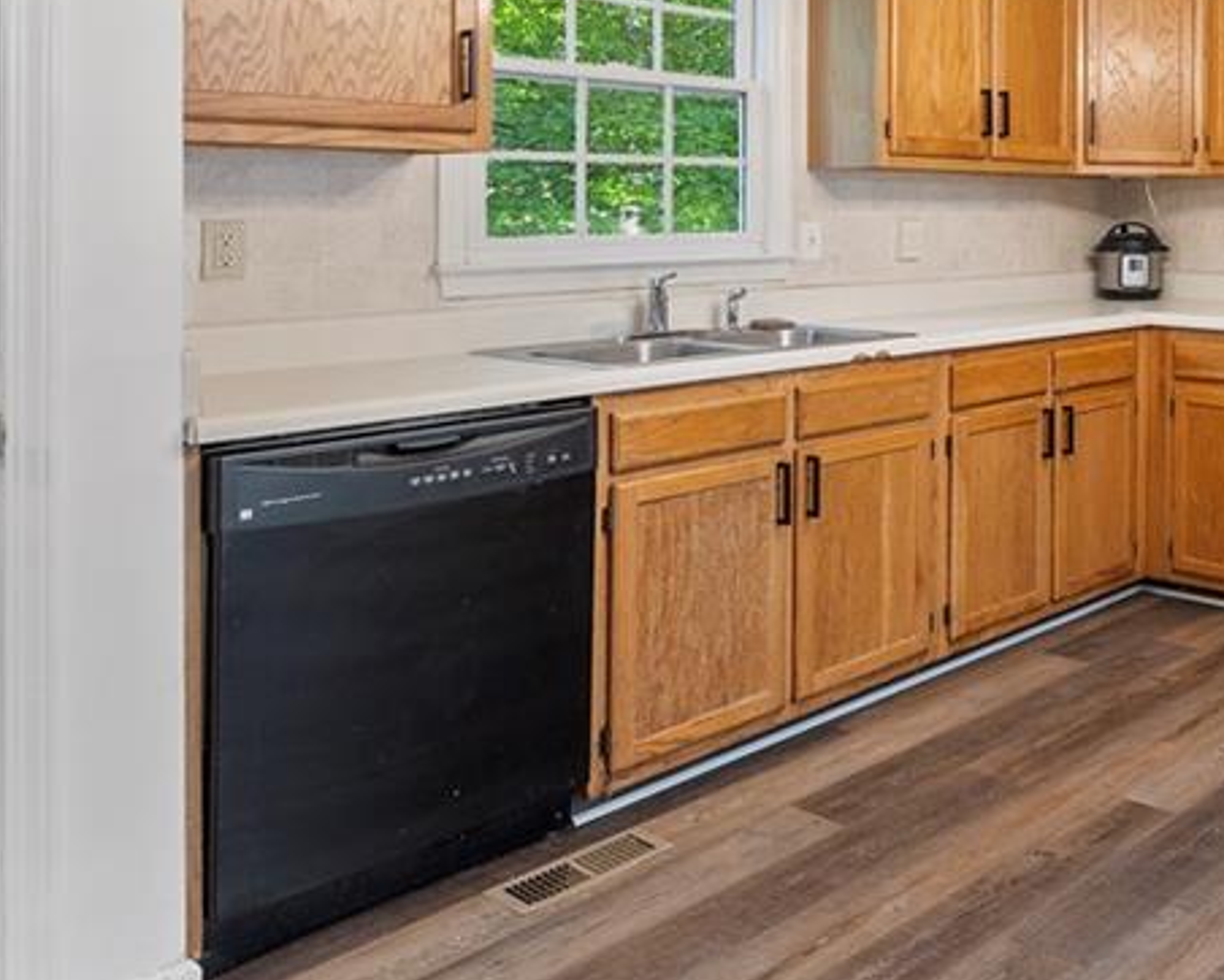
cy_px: 192
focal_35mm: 34
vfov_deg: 41.5
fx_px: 1232
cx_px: 1327
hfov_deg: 42.3
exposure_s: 1/30
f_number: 8
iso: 400
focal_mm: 16
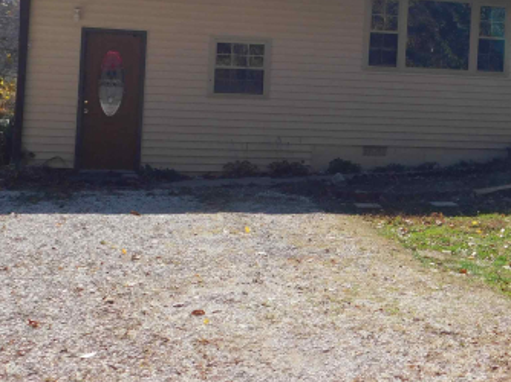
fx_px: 1062
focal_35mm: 72
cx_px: 420
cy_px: 53
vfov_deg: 20.1
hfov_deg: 26.5
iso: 125
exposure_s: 1/800
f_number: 3.5
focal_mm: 6.3
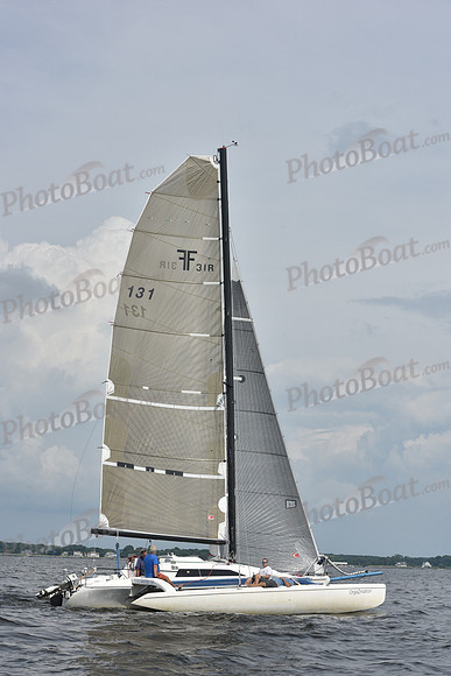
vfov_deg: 28.8
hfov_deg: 19.5
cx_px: 226
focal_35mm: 70
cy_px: 338
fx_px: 1315
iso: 320
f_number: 10
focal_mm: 70
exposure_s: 1/1250
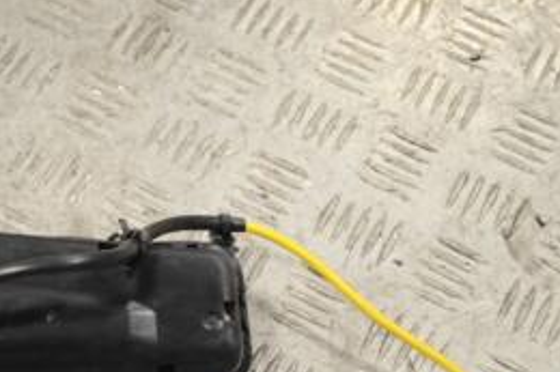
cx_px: 58
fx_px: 1399
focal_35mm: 90
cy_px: 378
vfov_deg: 14.9
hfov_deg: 22.1
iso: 110
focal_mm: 26
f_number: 4.2
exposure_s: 1/30
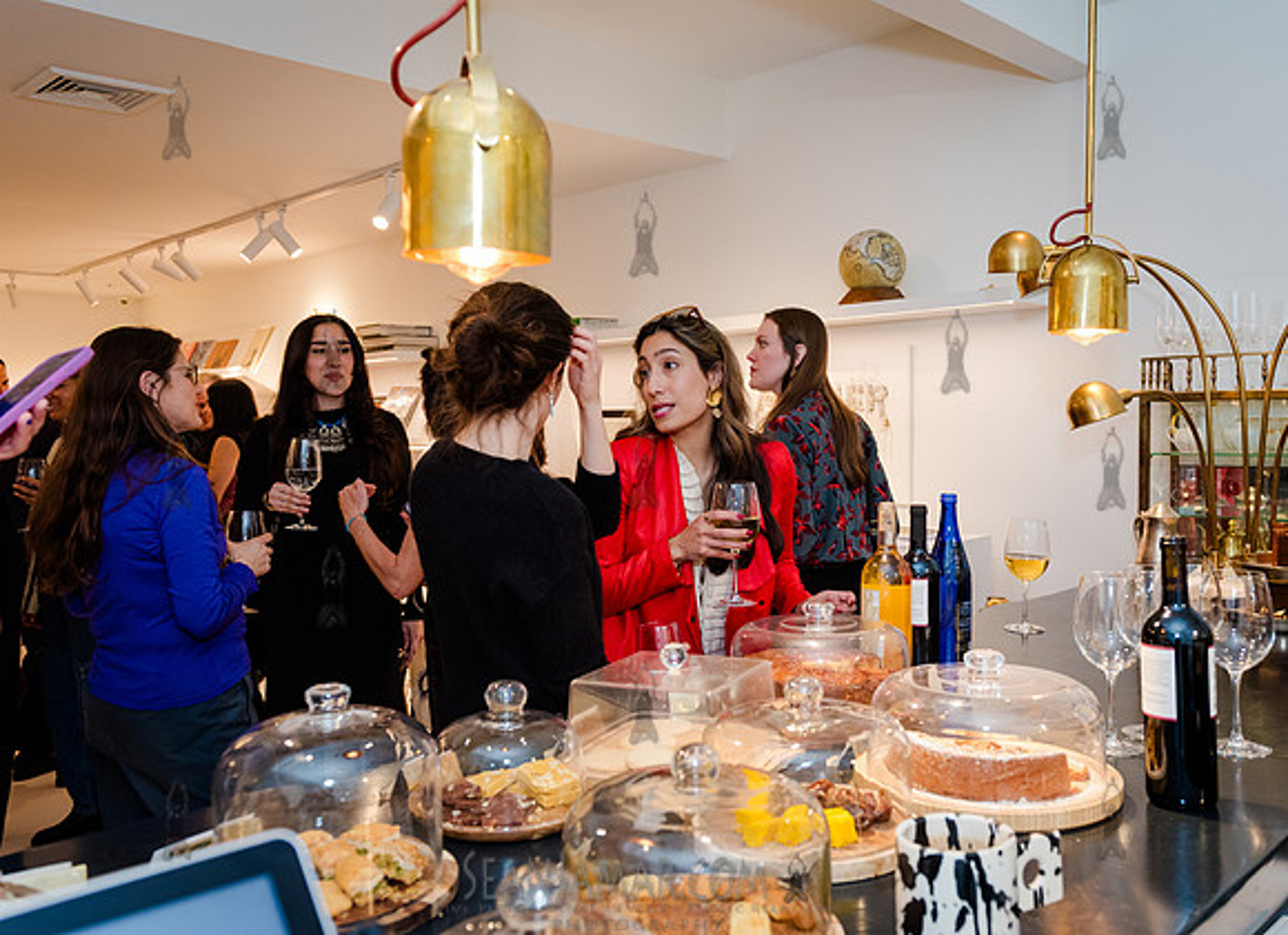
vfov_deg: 45.3
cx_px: 690
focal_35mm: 30
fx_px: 1121
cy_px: 467
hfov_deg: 59.7
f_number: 4
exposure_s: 1/250
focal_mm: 28
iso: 1600
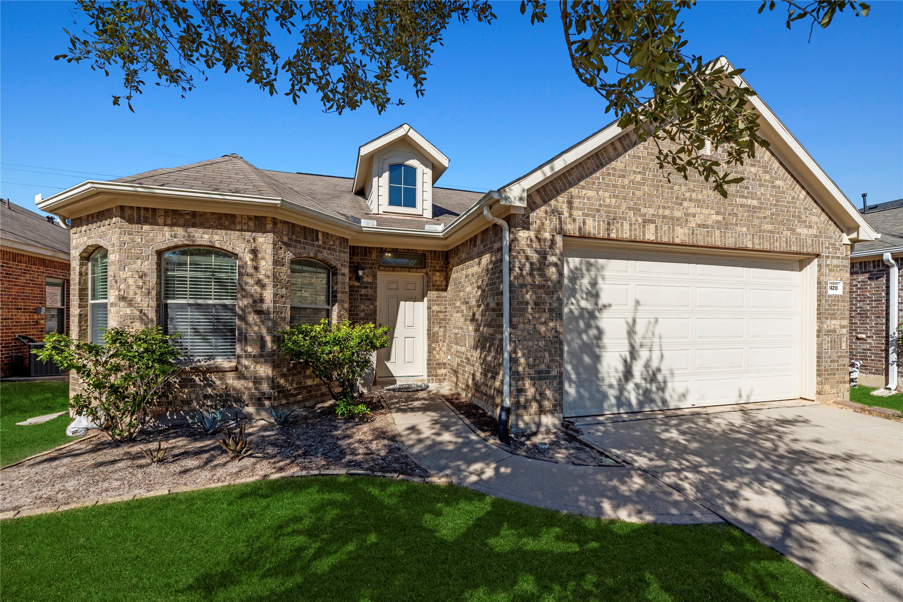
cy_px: 301
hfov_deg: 104.2
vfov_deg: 81.2
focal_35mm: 14
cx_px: 452
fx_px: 351
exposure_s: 1/400
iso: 100
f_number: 8
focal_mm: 14
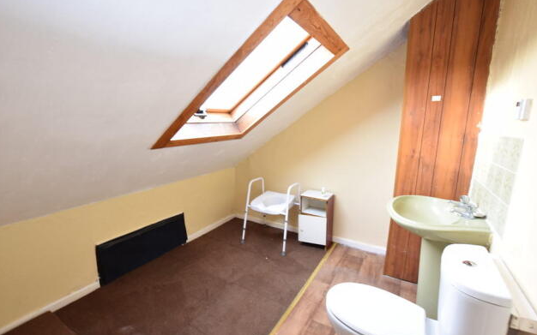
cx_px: 259
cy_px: 171
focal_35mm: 16
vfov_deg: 71.2
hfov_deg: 97.8
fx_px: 234
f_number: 4.5
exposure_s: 1/20
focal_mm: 10
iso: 320
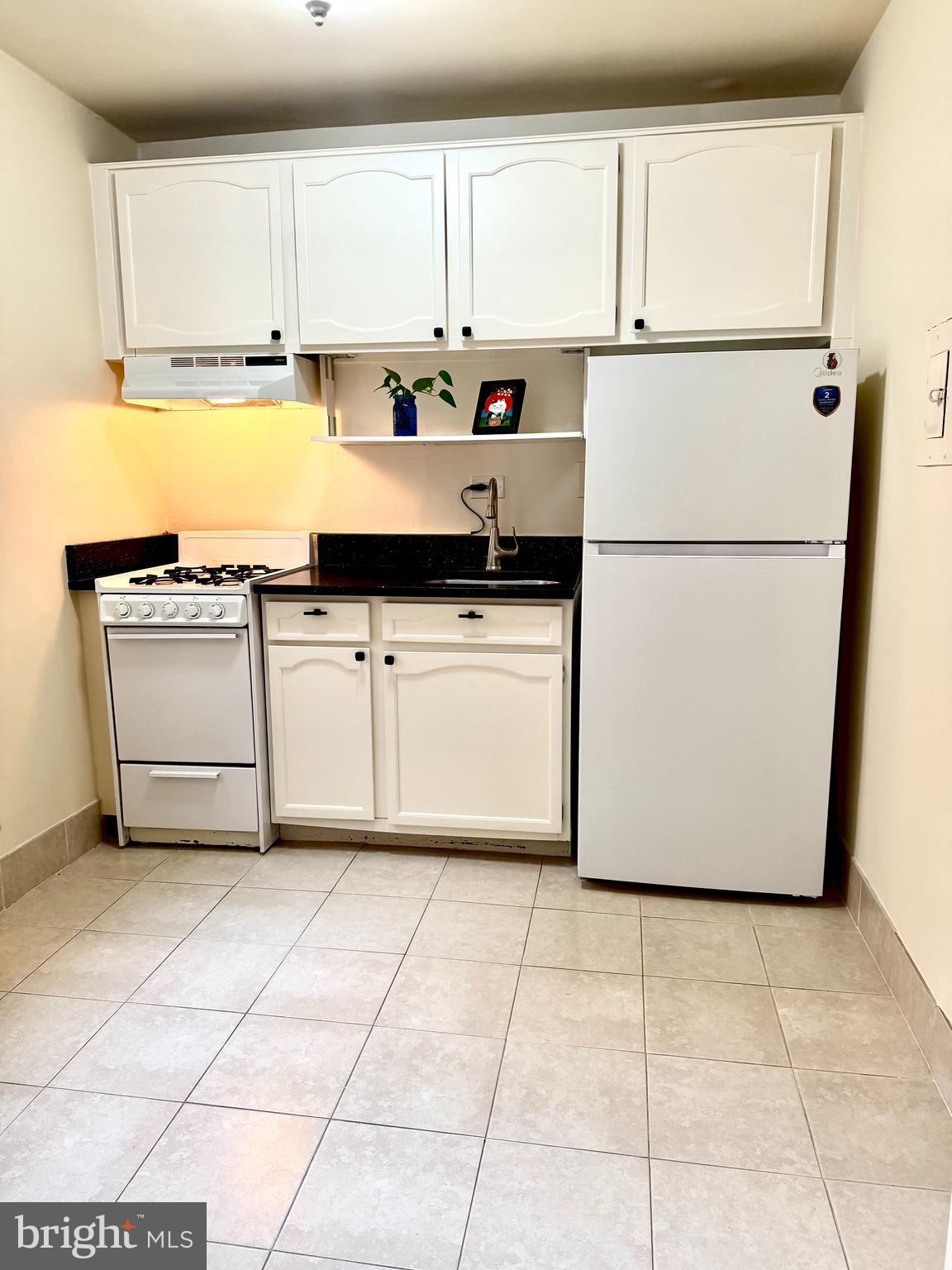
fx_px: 880
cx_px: 476
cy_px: 635
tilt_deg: -9.0
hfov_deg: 56.8
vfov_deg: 71.6
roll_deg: +0.4
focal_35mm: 24
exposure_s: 1/120
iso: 200
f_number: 1.78
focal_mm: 6.76
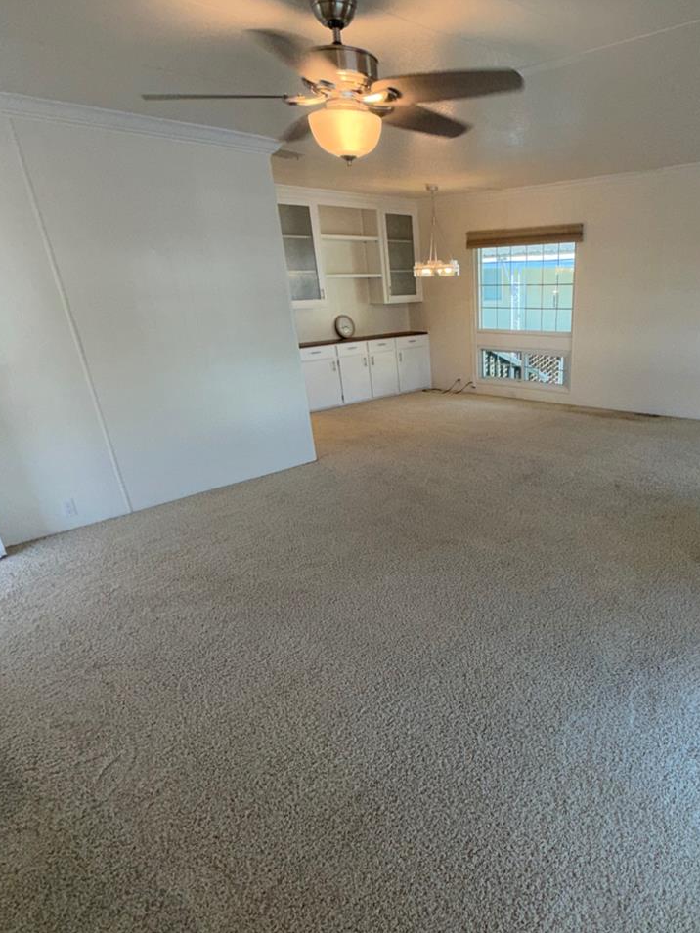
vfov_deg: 75.3
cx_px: 480
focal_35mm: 22
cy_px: 574
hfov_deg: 59.3
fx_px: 593
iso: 80
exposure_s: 1/121
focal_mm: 2.22
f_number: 2.2
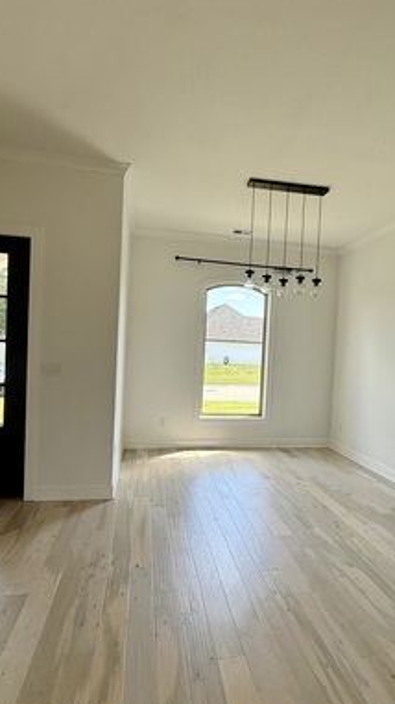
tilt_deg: -1.7
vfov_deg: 86.6
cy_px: 364
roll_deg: -3.4
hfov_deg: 55.7
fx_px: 373
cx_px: 215
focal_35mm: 20
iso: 64
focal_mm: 2.22
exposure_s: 1/244
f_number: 2.2
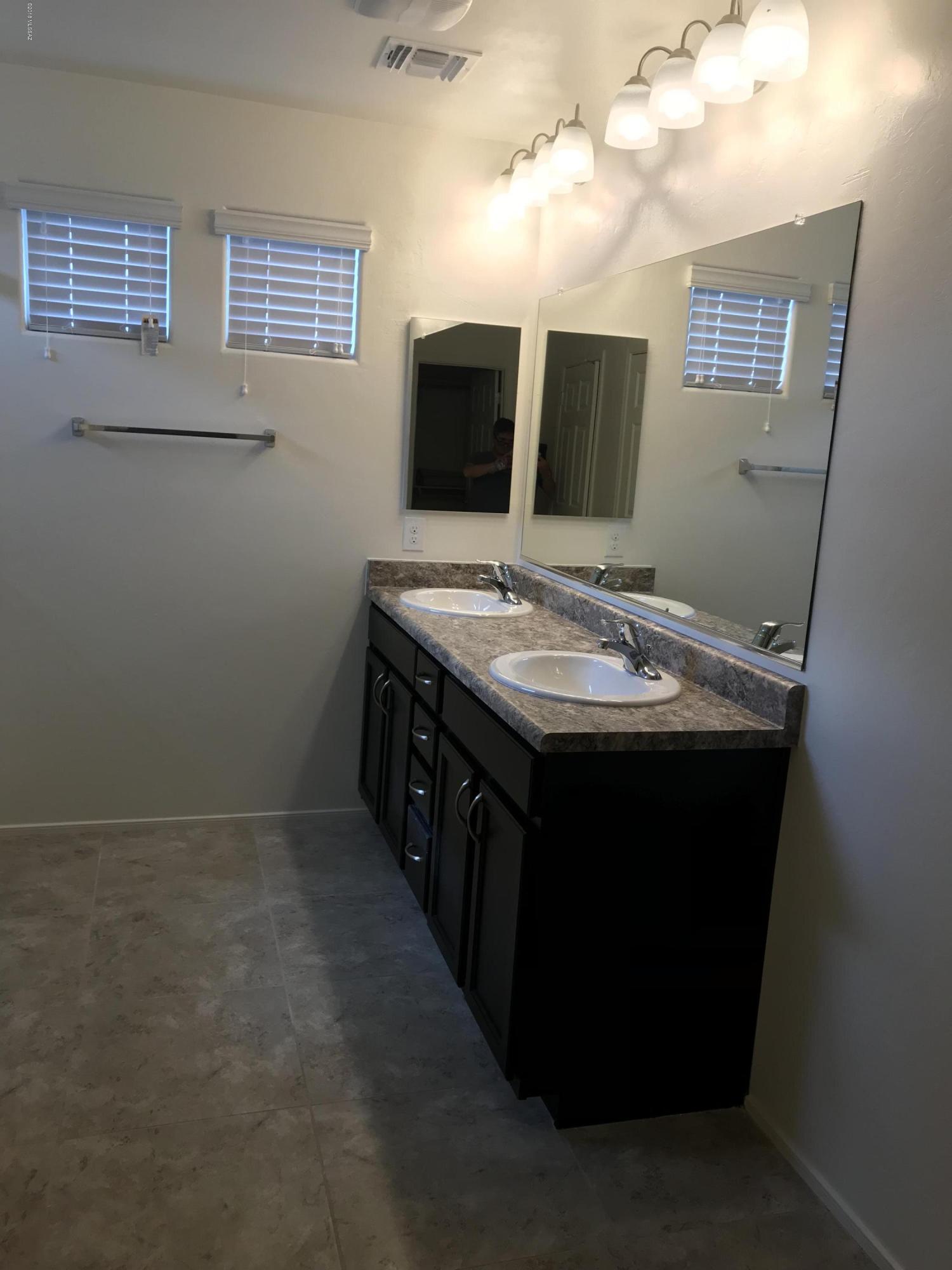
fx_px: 1027
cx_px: 476
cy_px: 635
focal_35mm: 28
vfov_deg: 63.4
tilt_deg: -10.1
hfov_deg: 49.7
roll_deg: -3.4
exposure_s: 1/120
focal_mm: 3.99
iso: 32
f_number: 1.8
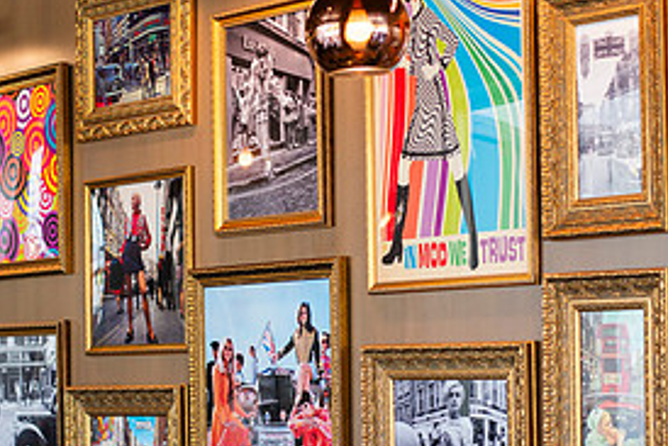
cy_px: 320
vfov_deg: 12.8
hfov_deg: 19.1
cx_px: 314
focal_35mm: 107
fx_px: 1986
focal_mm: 50
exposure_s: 1/200
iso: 320
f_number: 2.8
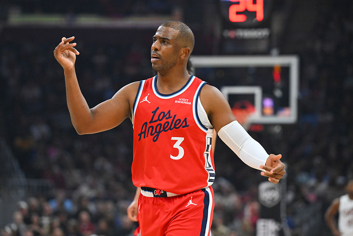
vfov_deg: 7.6
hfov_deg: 11.4
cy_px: 118
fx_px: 1765
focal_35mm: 180
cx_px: 176
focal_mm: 180
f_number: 4
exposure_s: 1/2000
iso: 5000
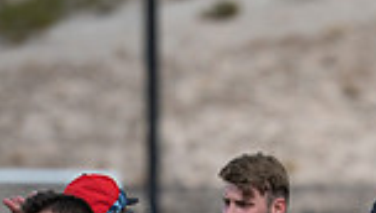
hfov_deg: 2.5
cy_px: 437
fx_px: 8756
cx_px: 520
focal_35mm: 877
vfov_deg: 1.4
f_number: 3.2
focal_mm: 200
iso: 160
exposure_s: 1/3200
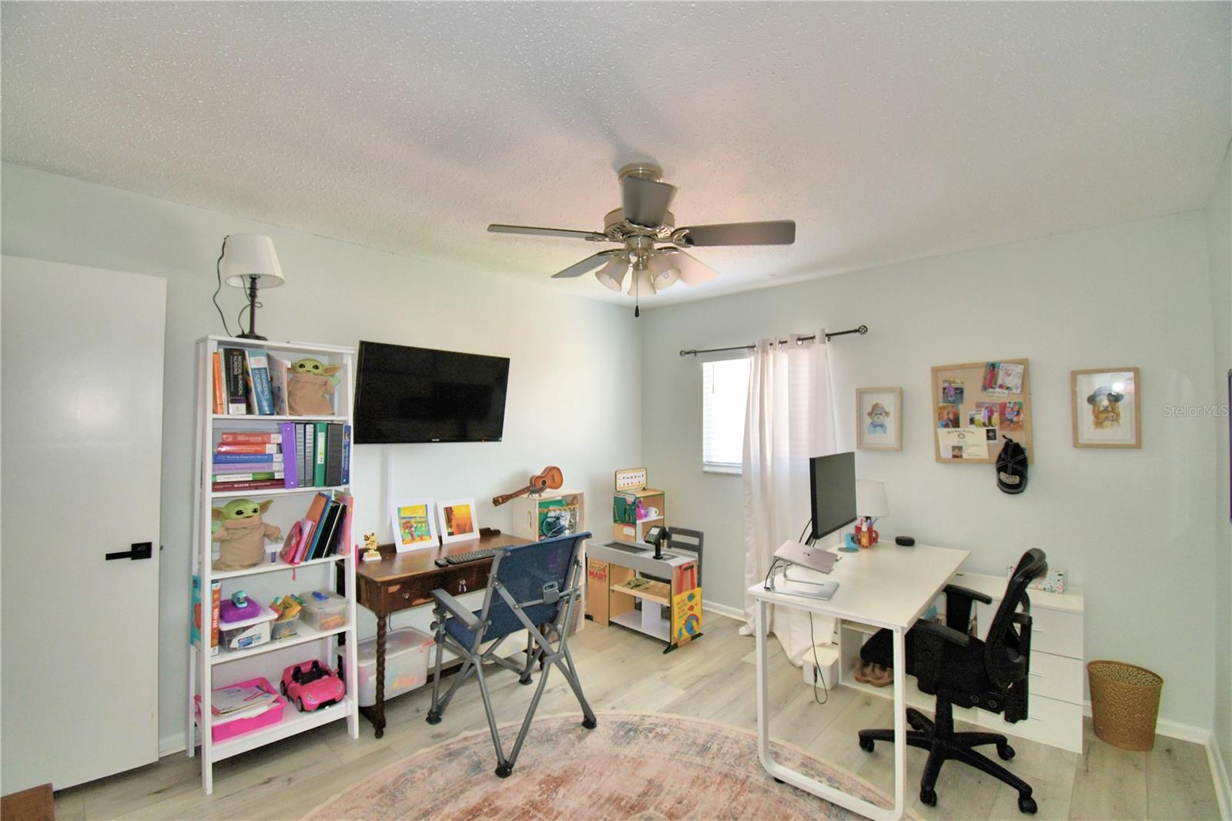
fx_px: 513
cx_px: 616
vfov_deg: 77.3
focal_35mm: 15
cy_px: 410
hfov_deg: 100.4
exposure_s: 1/30
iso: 220
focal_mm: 10
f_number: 4.5
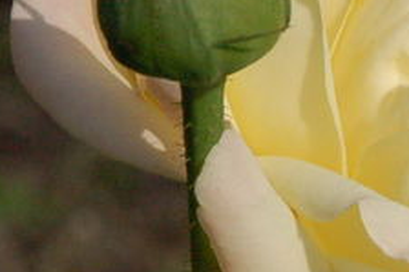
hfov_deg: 4.9
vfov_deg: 3.3
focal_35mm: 421
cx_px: 572
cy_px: 181
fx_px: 4779
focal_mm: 70
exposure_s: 1/3200
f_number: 14
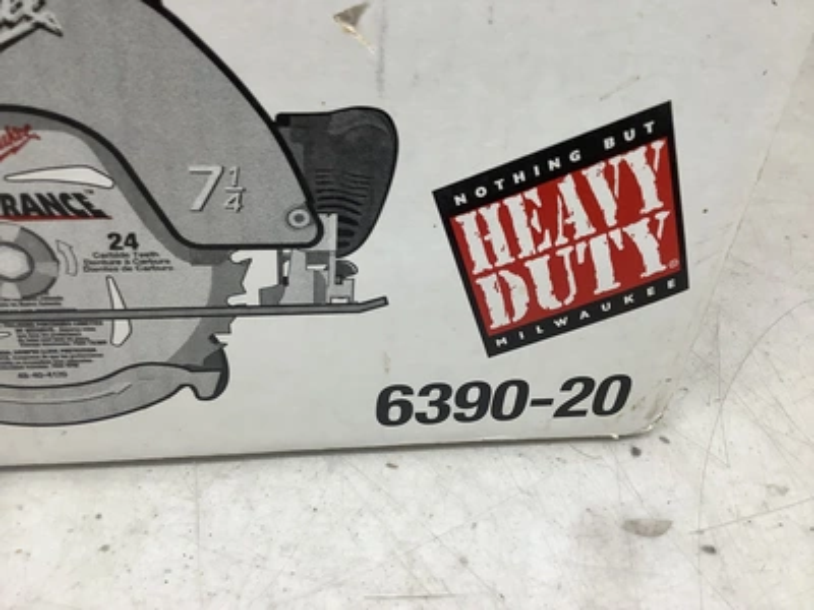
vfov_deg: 45.4
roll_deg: -2.0
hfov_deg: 58.4
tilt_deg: -37.6
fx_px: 729
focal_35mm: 31
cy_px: 305
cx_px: 407
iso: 80
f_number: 2.4
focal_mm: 3.3
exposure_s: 1/120
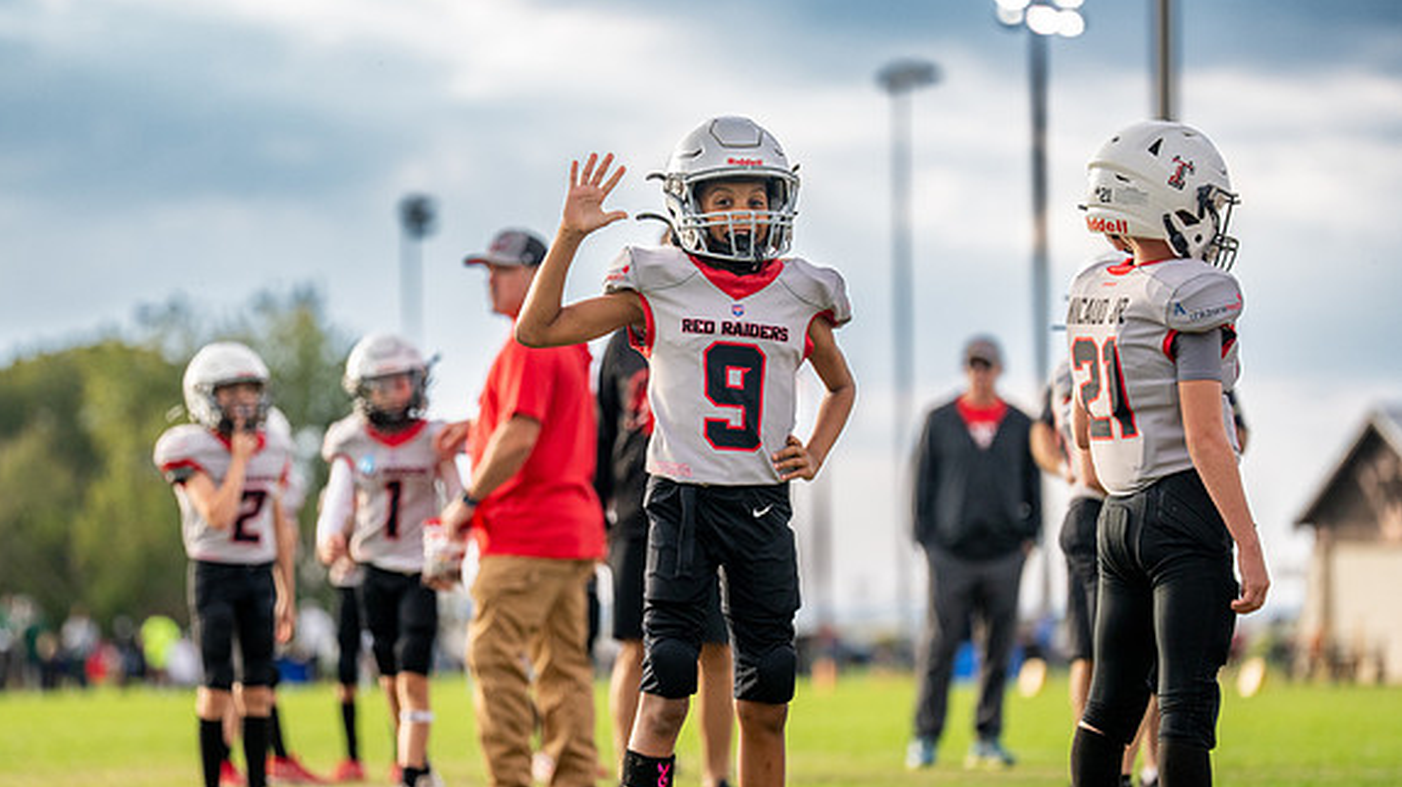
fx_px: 6875
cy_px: 393
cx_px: 621
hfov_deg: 11.6
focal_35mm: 185
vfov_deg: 6.6
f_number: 2.8
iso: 400
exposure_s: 1/1600
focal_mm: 155
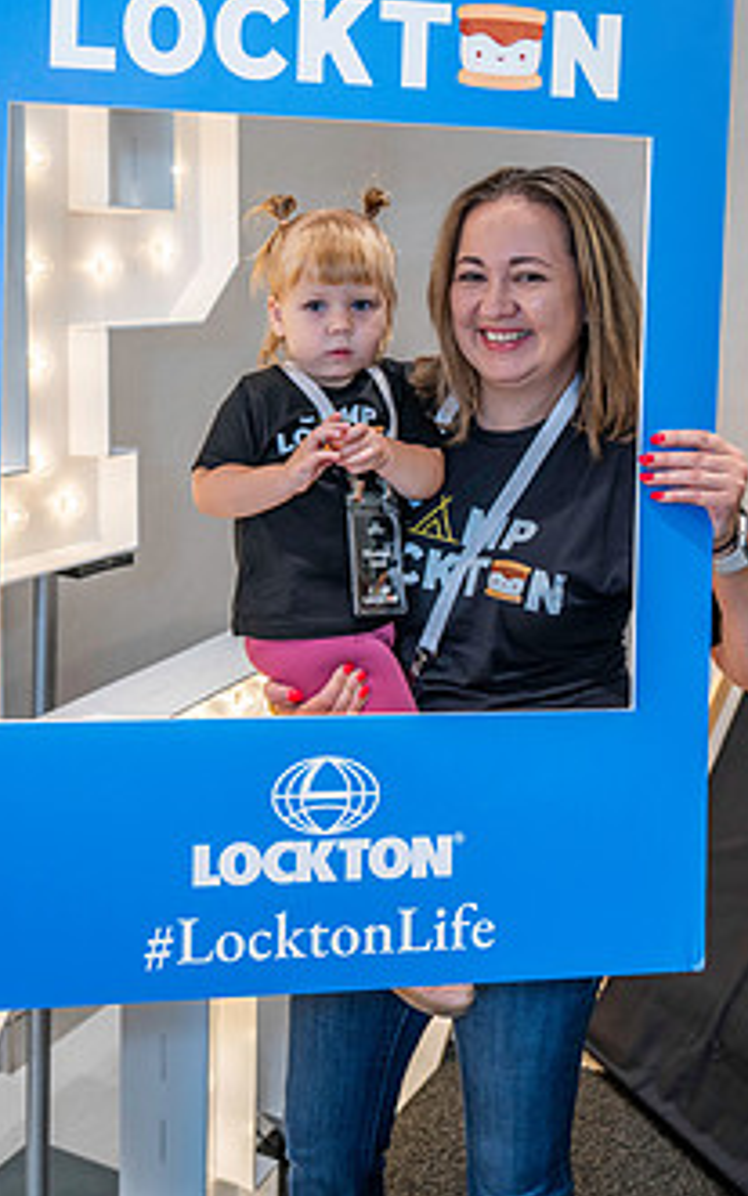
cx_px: 307
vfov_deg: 45.5
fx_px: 1402
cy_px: 401
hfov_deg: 29.8
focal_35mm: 43
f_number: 4
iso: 800
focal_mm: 31
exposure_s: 1/160
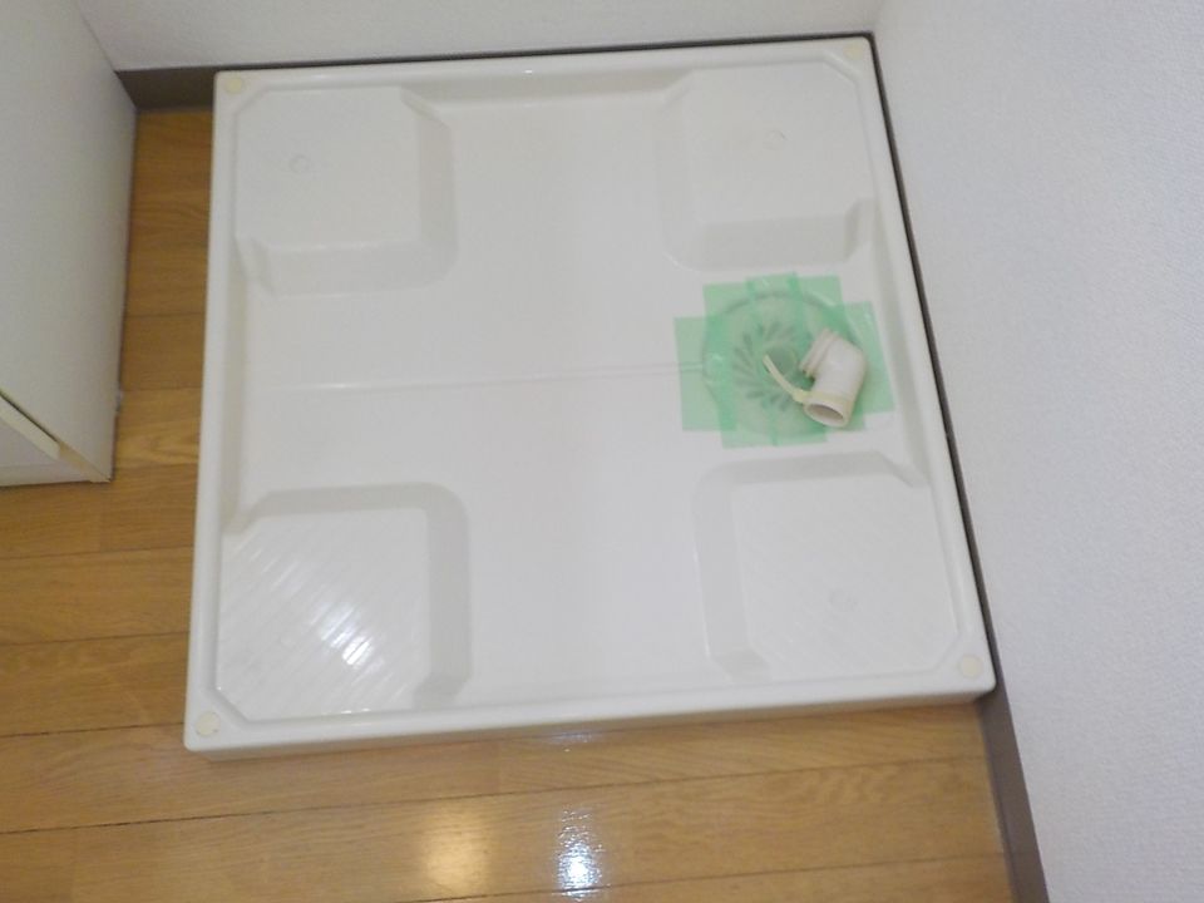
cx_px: 602
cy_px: 452
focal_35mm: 30
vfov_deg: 46.8
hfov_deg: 60.0
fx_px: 1043
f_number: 3.3
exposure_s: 1/30
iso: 360
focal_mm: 4.1
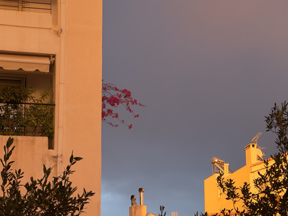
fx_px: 1015
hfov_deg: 16.1
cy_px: 106
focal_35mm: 122
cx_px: 211
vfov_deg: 12.1
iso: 160
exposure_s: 1/99
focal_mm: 9
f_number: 2.8
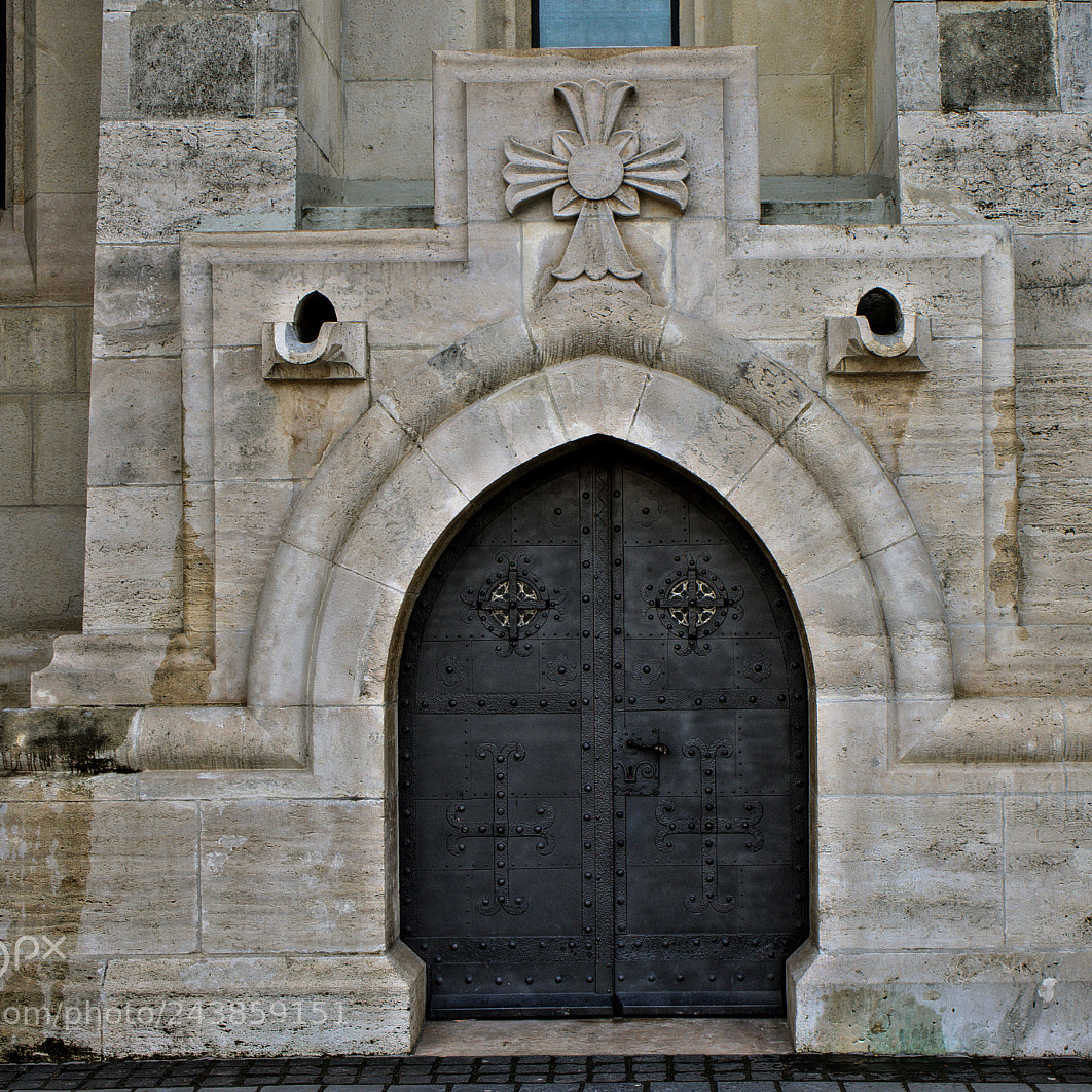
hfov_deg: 26.9
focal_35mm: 64
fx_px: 2284
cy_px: 546
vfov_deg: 26.9
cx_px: 633
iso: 100
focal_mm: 50
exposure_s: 1/90
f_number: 6.7
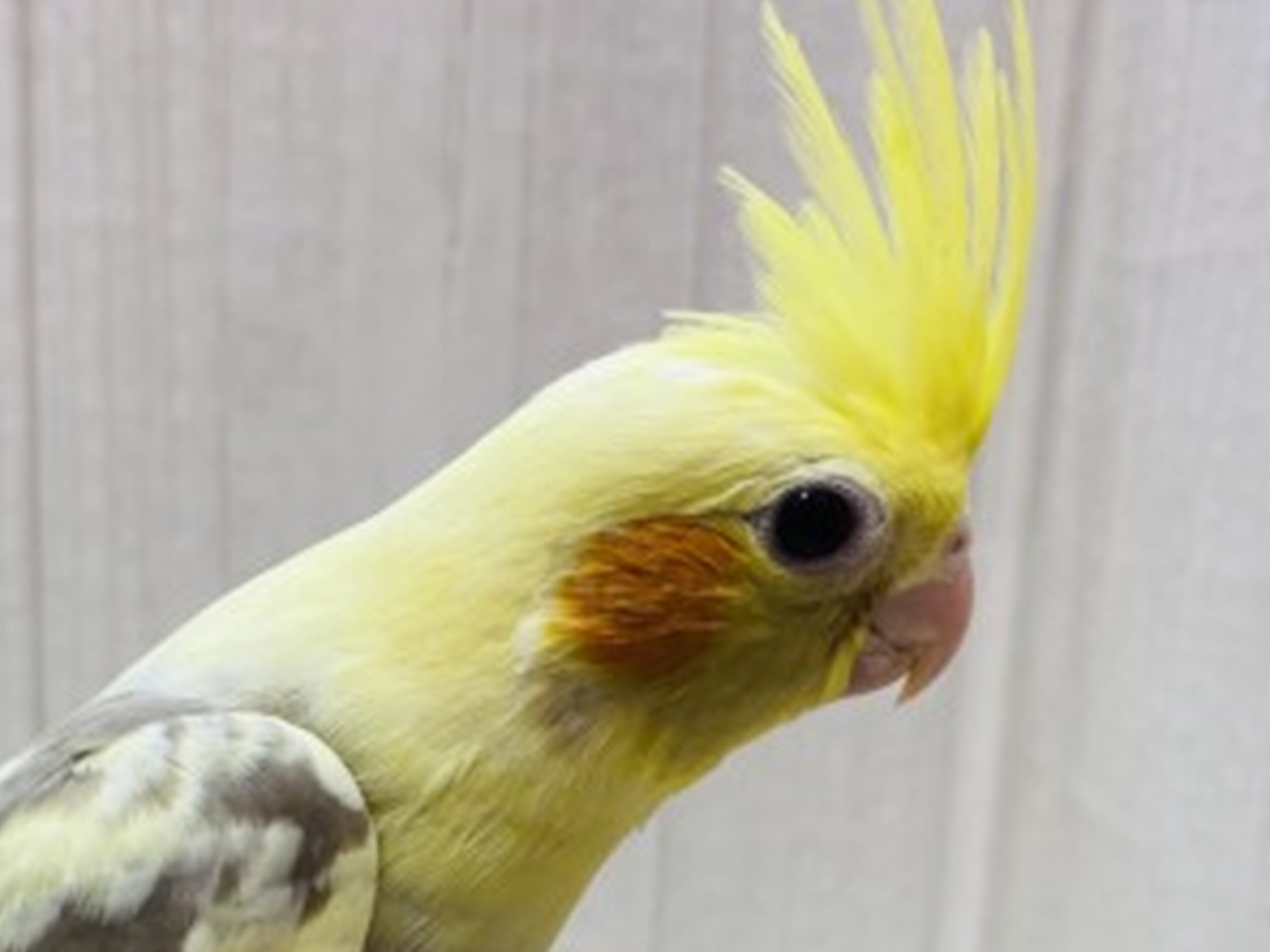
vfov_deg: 25.4
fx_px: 1981
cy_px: 995
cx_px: 133
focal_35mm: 54
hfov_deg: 33.7
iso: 64
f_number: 1.8
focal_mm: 4.25
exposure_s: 1/100
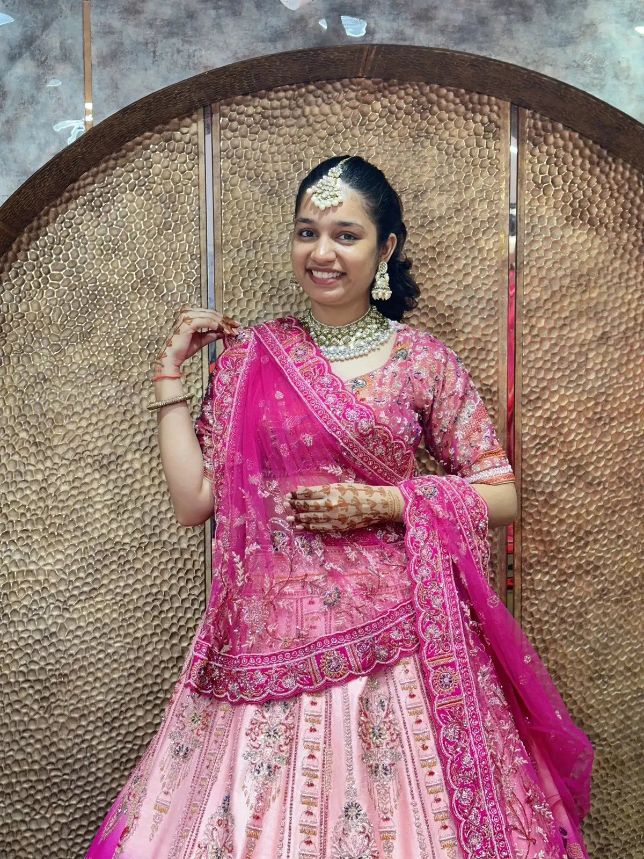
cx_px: 322
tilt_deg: -2.5
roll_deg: -1.2
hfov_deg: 30.3
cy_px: 430
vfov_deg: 39.7
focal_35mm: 48
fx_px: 1191
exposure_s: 1/50
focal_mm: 6.86
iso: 80
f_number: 1.78
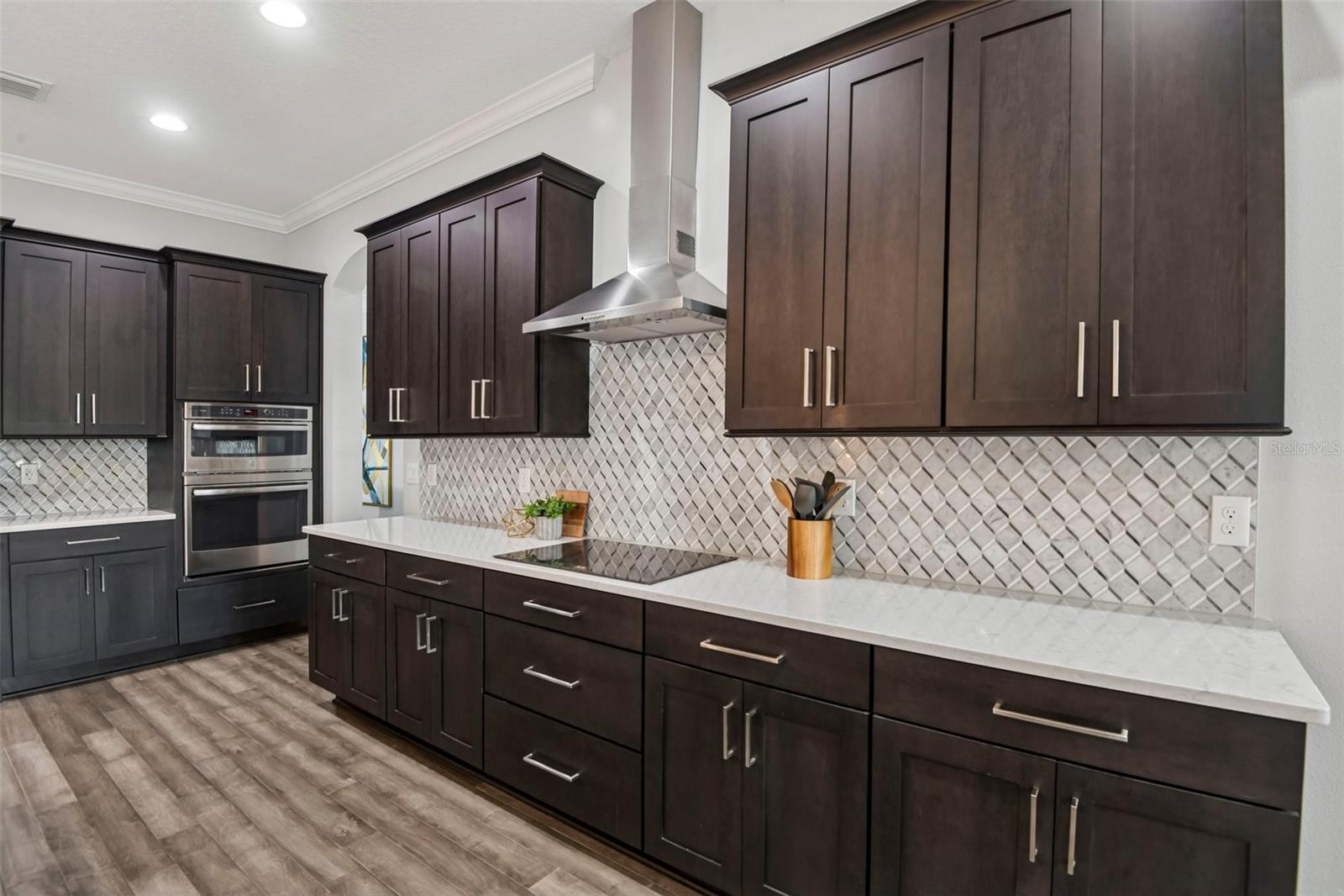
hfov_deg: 93.3
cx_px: 672
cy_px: 448
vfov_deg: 70.4
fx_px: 634
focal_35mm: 17
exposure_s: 1/5
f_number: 8
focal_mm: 17
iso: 400
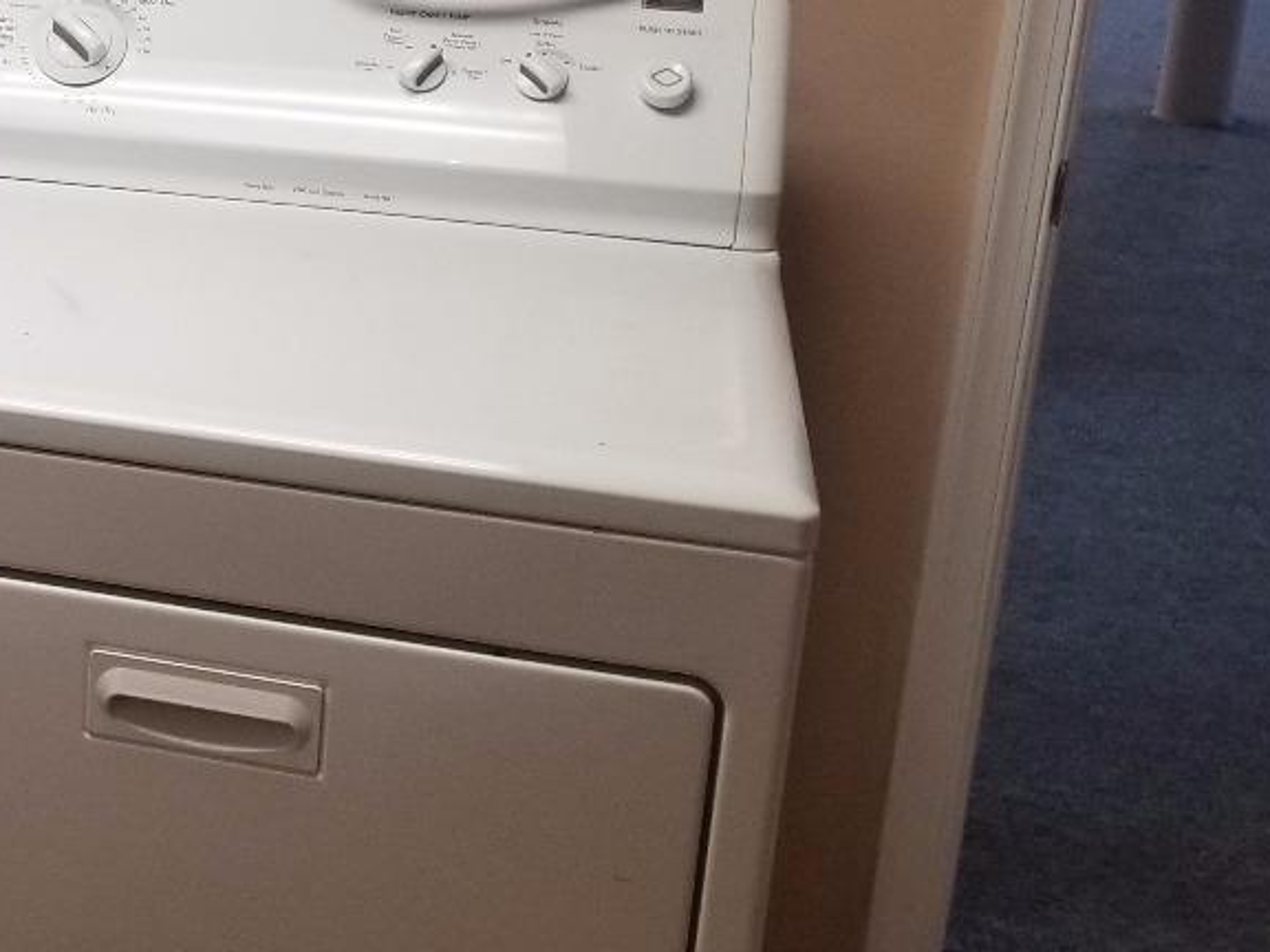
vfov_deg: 22.2
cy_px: 167
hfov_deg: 26.1
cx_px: -306
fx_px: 2385
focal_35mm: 65
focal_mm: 4.25
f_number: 1.7
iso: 160
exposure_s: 1/60
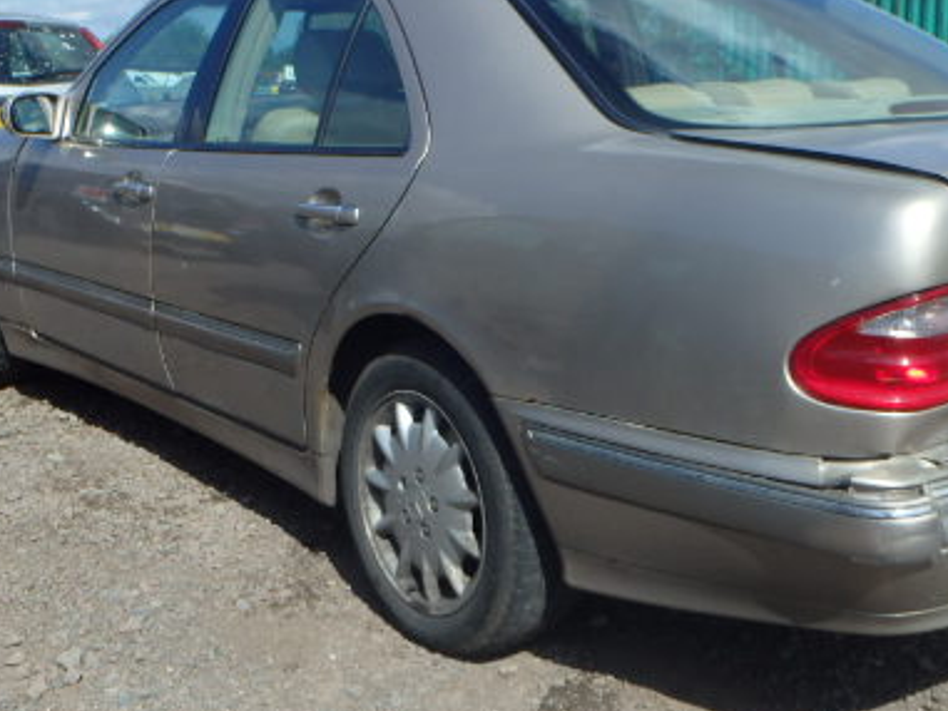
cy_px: 271
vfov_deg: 30.8
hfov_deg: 40.1
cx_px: 597
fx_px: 1288
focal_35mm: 47
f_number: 11
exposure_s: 1/125
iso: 125
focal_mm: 5
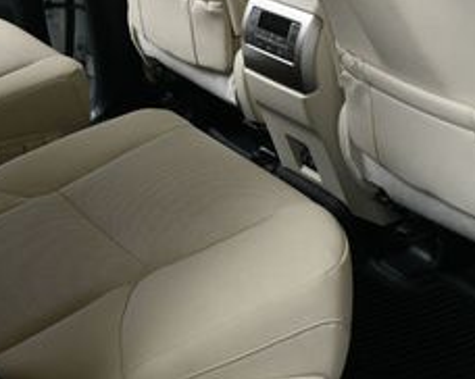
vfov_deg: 18.8
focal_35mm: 79
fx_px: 1110
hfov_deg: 24.2
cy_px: -8
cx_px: 223
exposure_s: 1/160
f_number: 9
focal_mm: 20
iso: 100
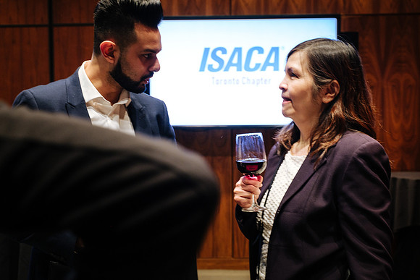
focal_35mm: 53
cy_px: 140
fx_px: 618
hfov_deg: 37.5
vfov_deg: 25.5
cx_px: 210
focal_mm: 35.3
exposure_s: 1/50
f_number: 4
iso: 640
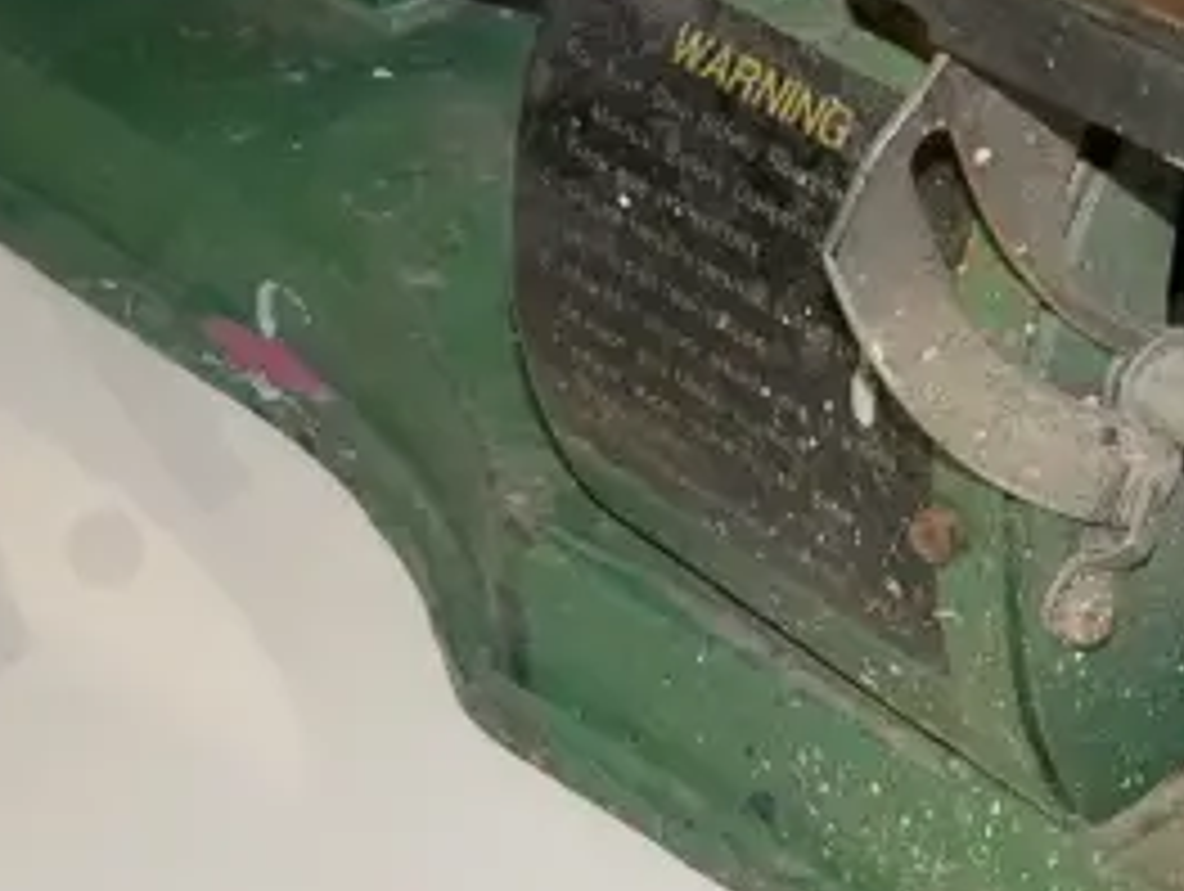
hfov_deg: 14.0
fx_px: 4795
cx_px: 968
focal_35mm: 140
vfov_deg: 10.4
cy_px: -209
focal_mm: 18
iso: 3200
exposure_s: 1/125
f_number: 5.6
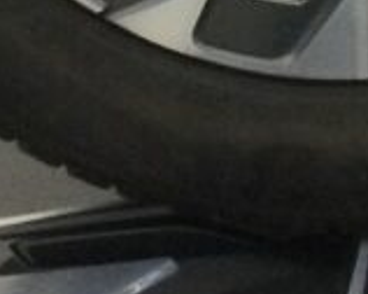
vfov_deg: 7.4
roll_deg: +2.3
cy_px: -380
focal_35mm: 196
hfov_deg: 9.8
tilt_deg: -9.5
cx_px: 384
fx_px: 2132
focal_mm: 3.3
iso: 125
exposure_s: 1/33
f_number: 2.4
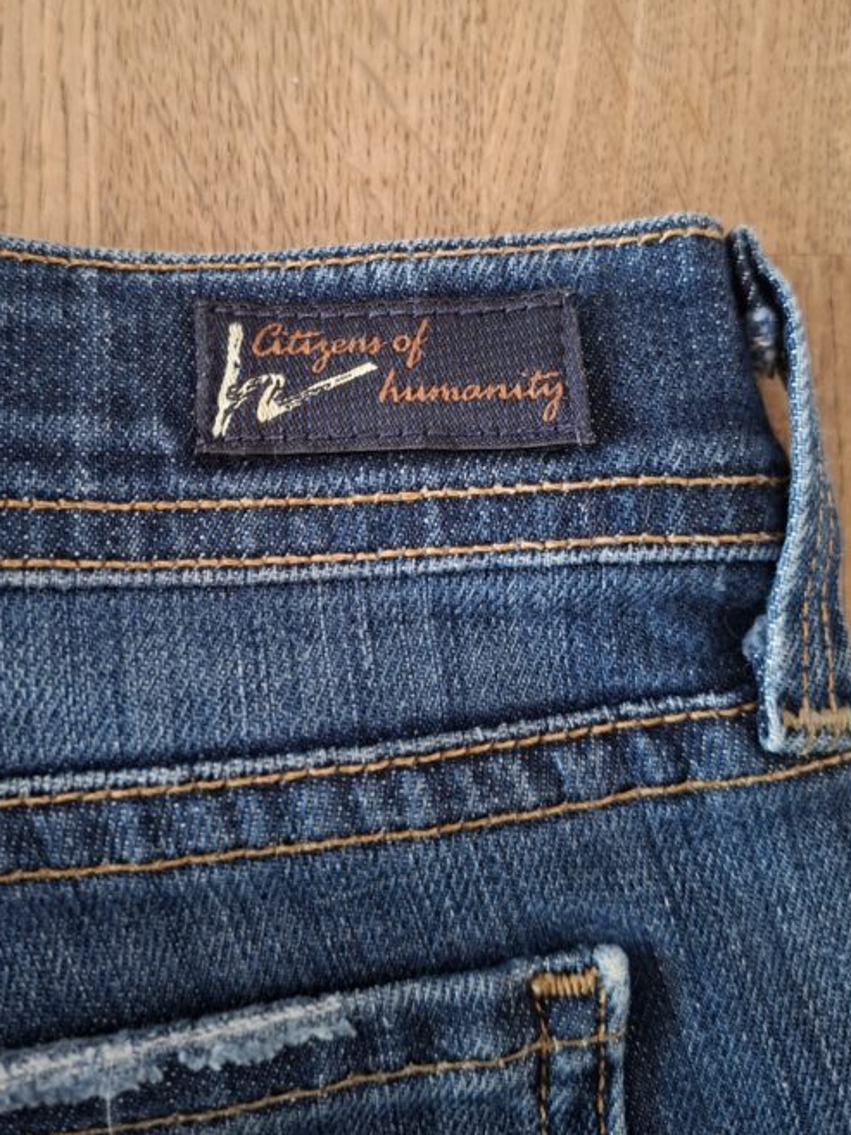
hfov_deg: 49.7
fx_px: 918
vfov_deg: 63.2
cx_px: 390
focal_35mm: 28
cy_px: 487
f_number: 1.8
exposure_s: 1/24
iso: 500
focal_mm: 5.54
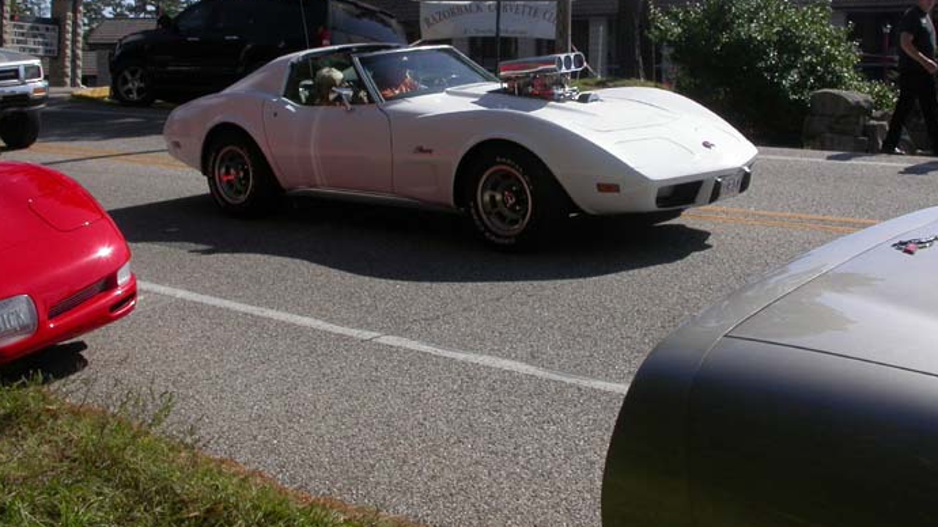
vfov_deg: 24.7
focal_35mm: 48
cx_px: 506
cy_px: 148
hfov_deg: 42.9
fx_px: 1194
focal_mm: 7.85
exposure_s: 1/419
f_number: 7.5
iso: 100
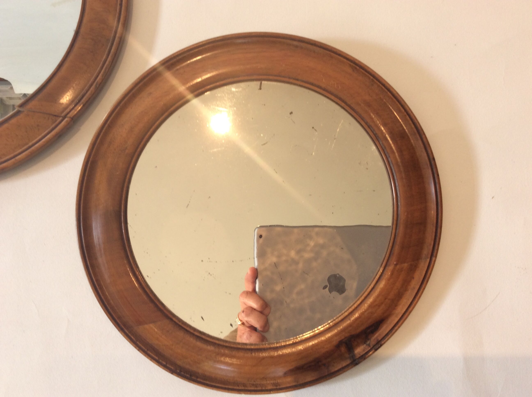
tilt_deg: -83.1
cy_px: 198
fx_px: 491
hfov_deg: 56.9
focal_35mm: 32
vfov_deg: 44.1
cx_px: 266
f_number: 2.4
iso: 50
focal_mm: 3.3
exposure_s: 1/25
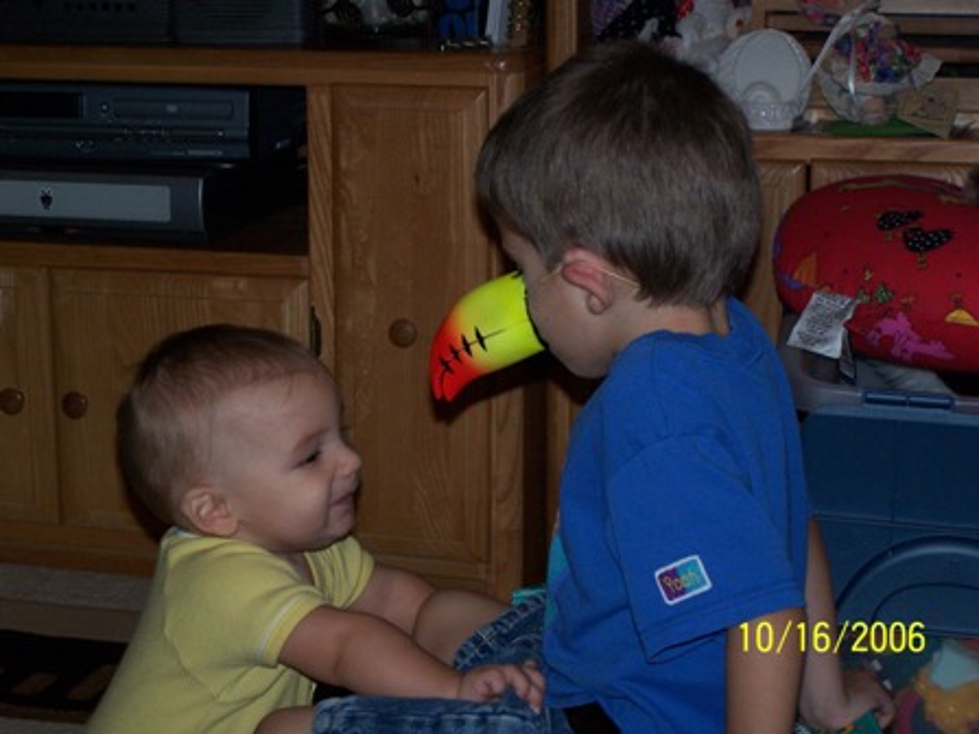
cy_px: 367
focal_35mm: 82
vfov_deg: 18.0
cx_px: 490
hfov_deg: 23.8
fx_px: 2319
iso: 140
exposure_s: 1/90
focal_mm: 13.7
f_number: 3.2
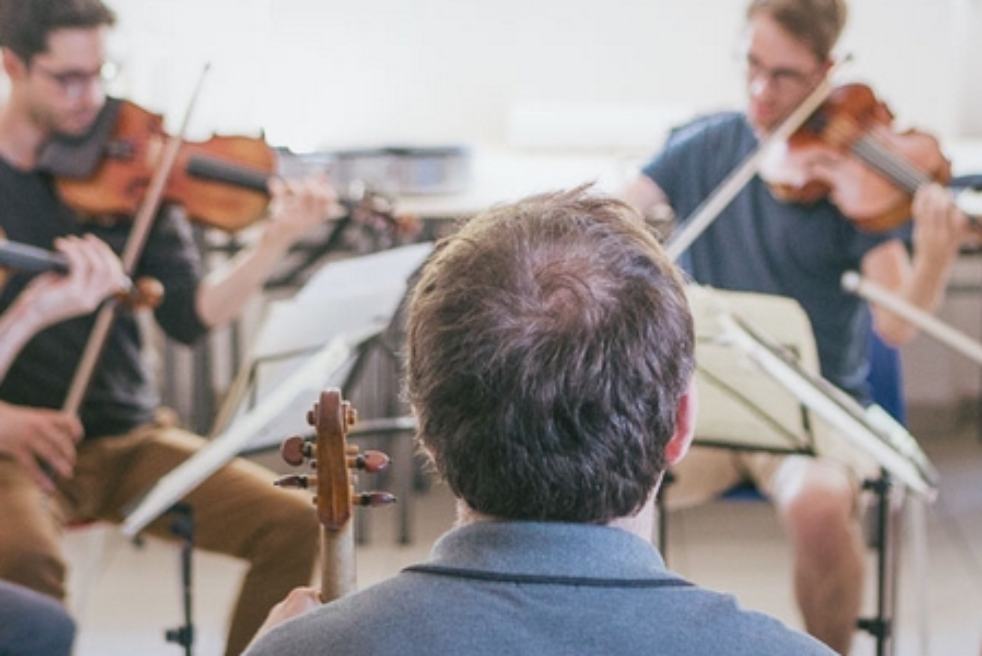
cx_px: 529
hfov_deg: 27.7
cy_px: 457
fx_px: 1992
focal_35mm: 73
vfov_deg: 18.6
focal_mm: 41
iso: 5000
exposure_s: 1/160
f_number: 4
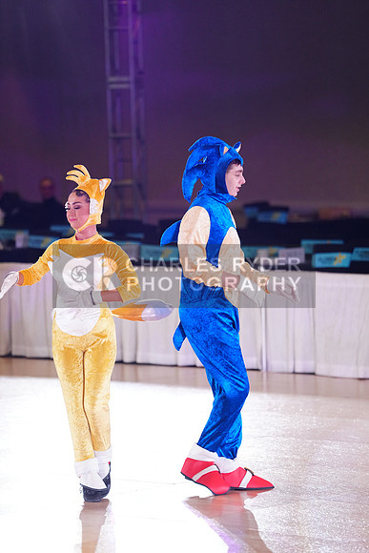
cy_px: 276
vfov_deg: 10.3
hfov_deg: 6.9
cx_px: 184
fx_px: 3073
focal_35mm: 200
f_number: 2.8
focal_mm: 200
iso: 2500
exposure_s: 1/500
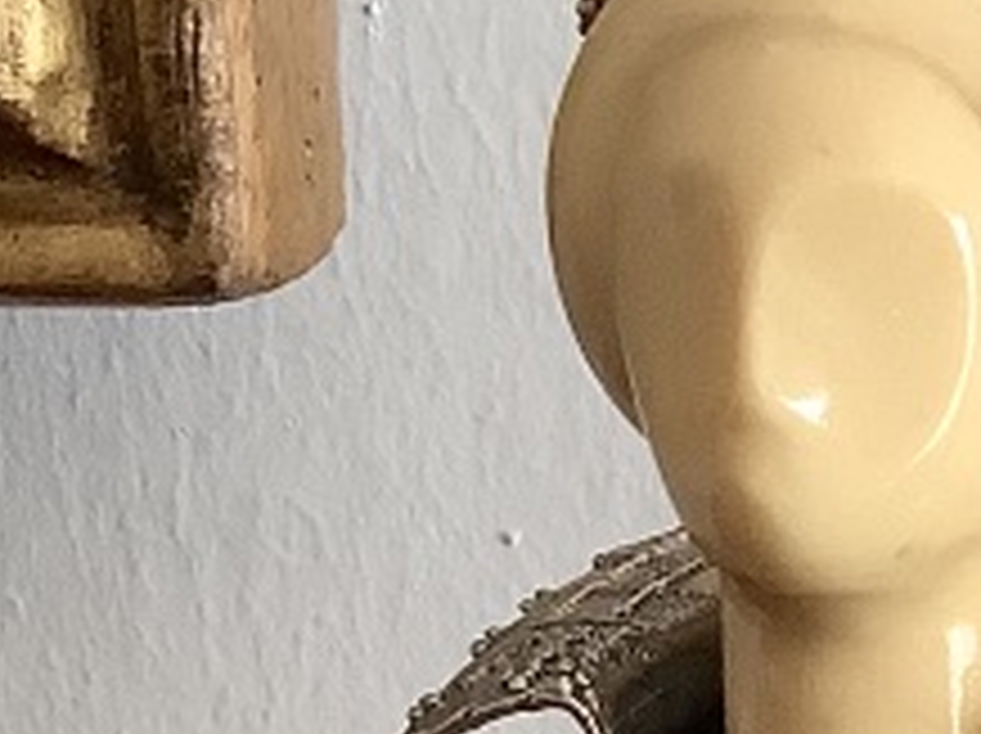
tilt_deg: -20.8
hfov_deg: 10.9
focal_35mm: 171
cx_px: 1742
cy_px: 1788
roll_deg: -1.0
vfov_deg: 8.0
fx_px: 4841
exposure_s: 1/50
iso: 80
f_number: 2.4
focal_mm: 3.3
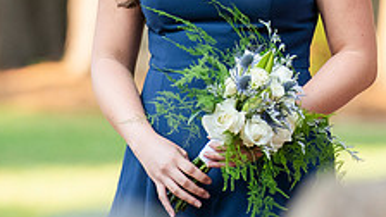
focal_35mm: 699
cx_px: 275
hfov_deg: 3.1
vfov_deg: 1.7
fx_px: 7154
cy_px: -129
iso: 800
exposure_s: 1/800
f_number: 3.5
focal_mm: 200
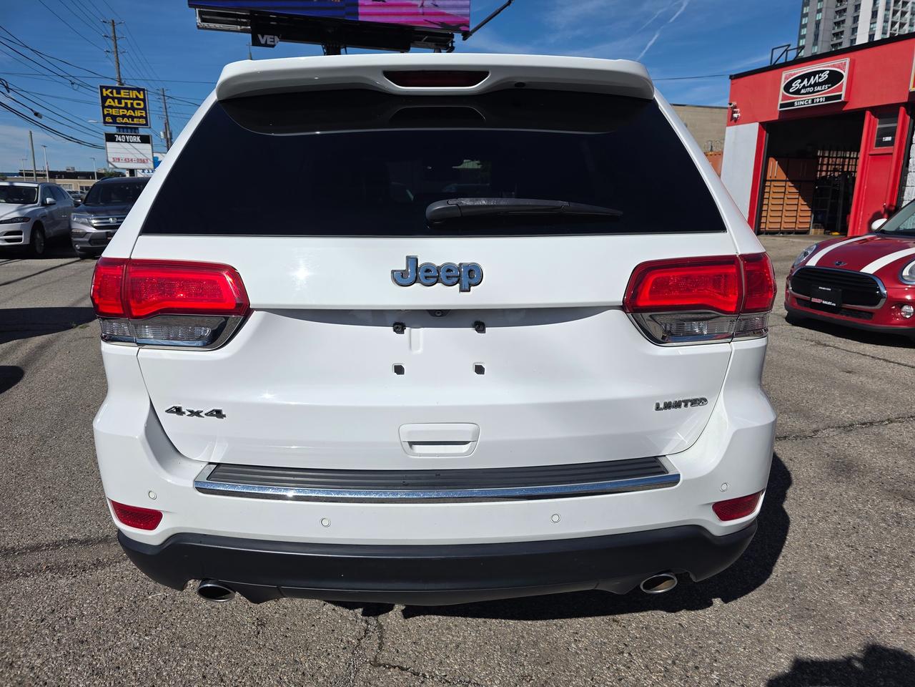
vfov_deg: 58.9
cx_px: 458
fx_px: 608
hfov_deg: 73.9
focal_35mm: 23
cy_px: 344
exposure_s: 1/7944
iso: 50
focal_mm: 6.3
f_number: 1.7
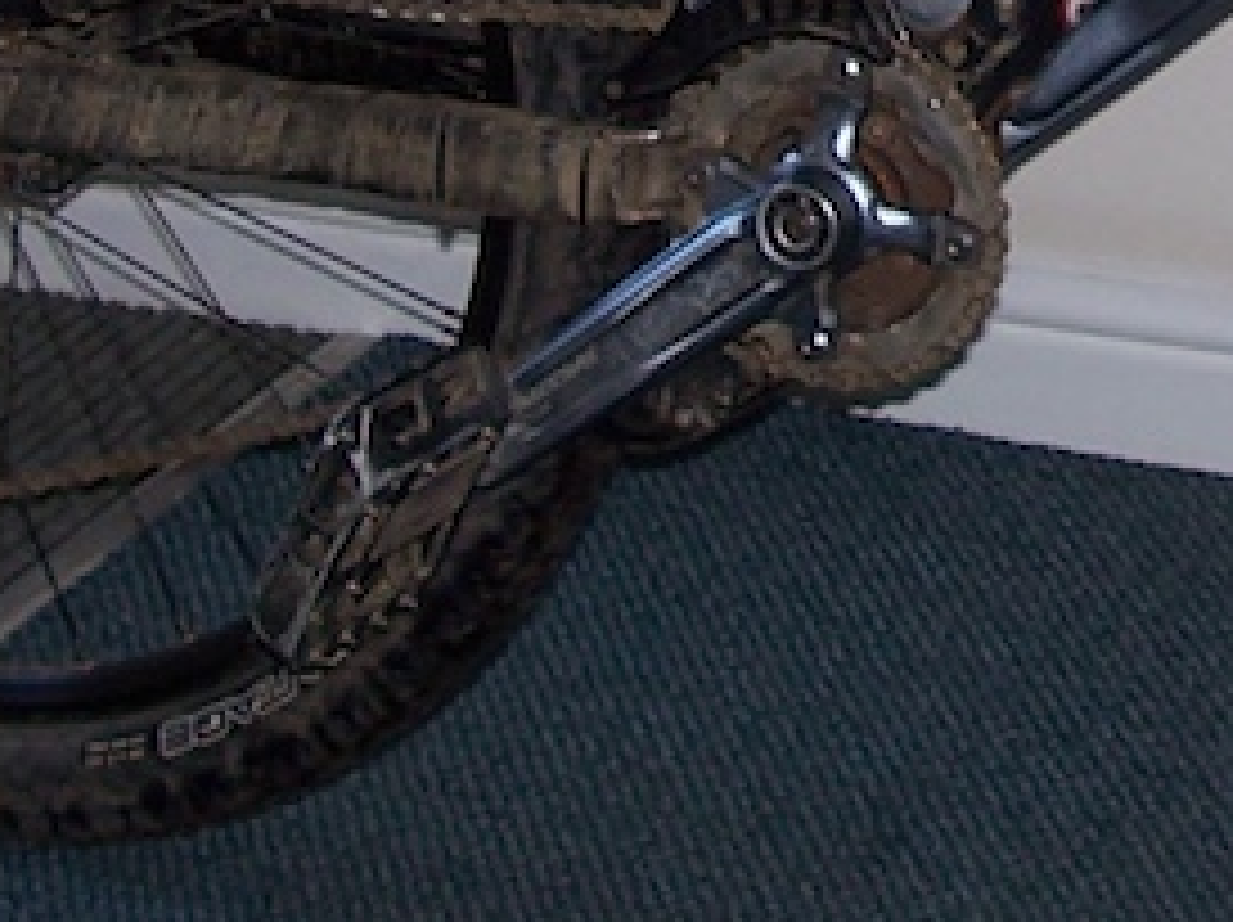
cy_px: -364
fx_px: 4662
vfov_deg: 11.0
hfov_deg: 14.7
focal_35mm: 131
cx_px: 1318
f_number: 2.8
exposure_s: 1/60
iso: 80
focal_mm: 6
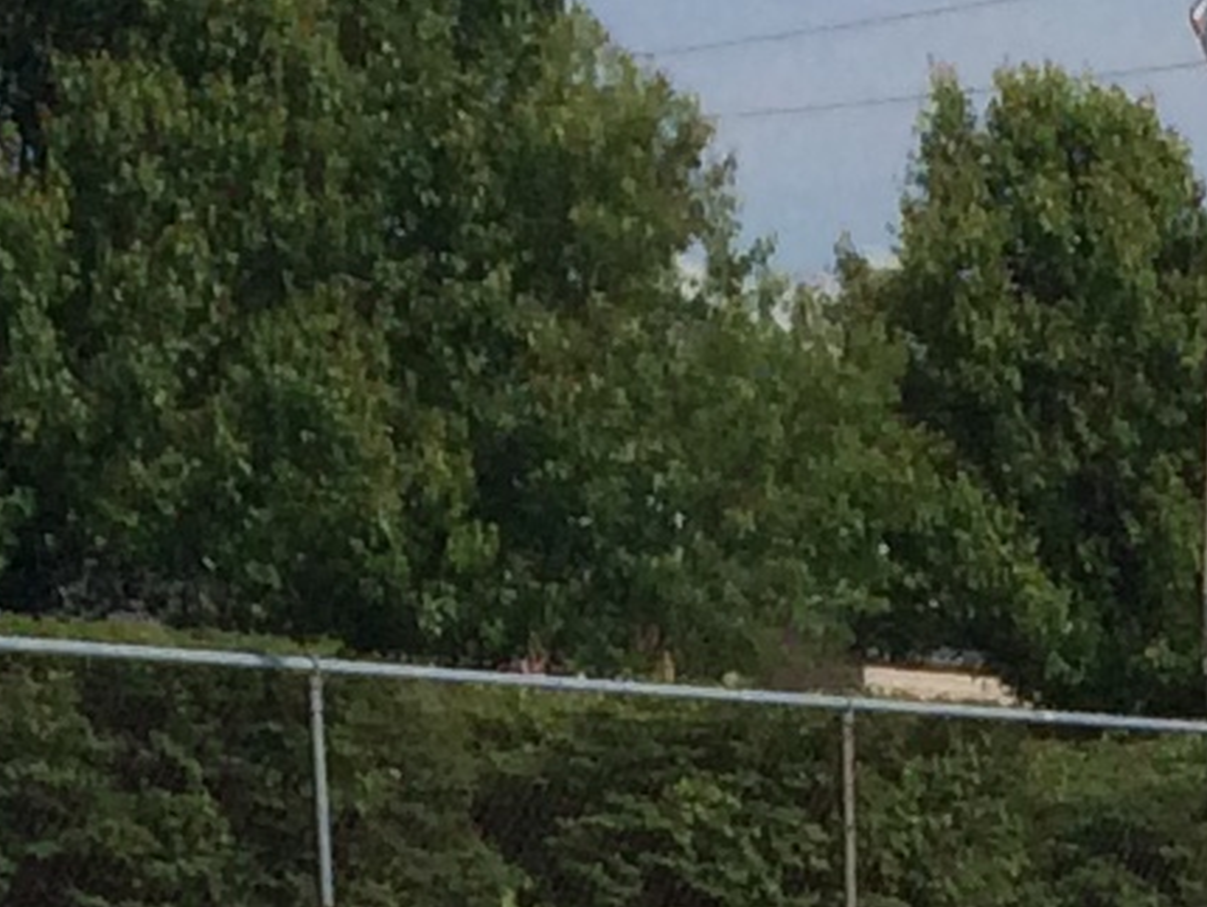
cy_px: 2960
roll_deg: +0.4
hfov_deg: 8.4
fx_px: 7675
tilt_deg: -15.4
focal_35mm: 220
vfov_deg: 6.1
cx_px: 2698
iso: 40
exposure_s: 1/5882
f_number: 2.2
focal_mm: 4.15
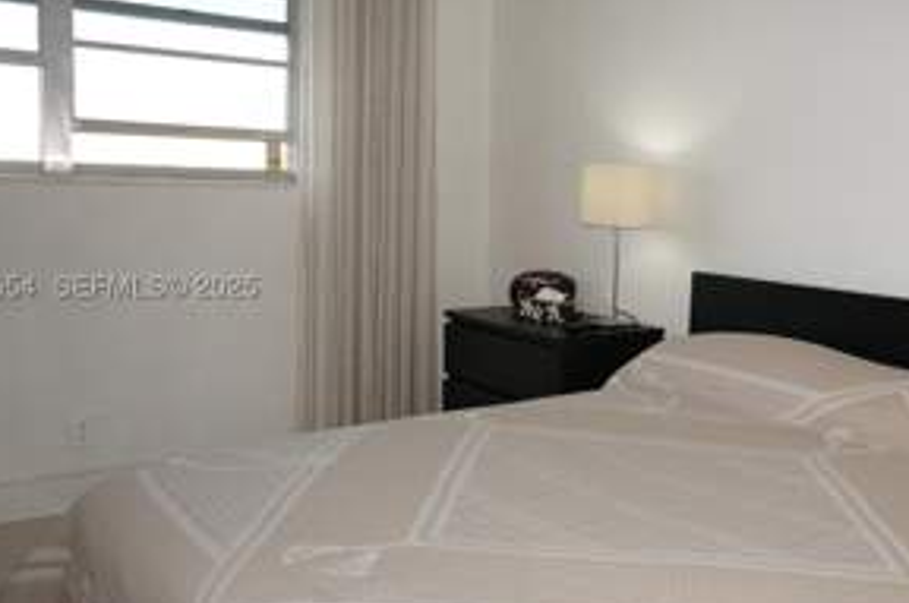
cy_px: 290
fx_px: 1008
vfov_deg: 33.3
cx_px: 641
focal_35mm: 40
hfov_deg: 47.3
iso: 160
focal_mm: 16
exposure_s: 1/60
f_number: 4
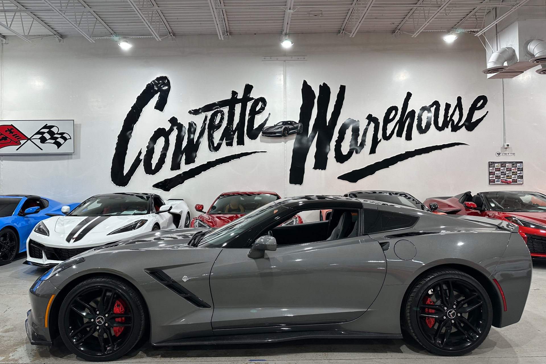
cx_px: 273
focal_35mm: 25
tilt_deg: +1.1
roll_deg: +0.3
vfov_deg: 51.3
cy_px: 171
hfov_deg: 71.5
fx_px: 379
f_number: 1.78
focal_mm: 6.86
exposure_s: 1/120
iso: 80
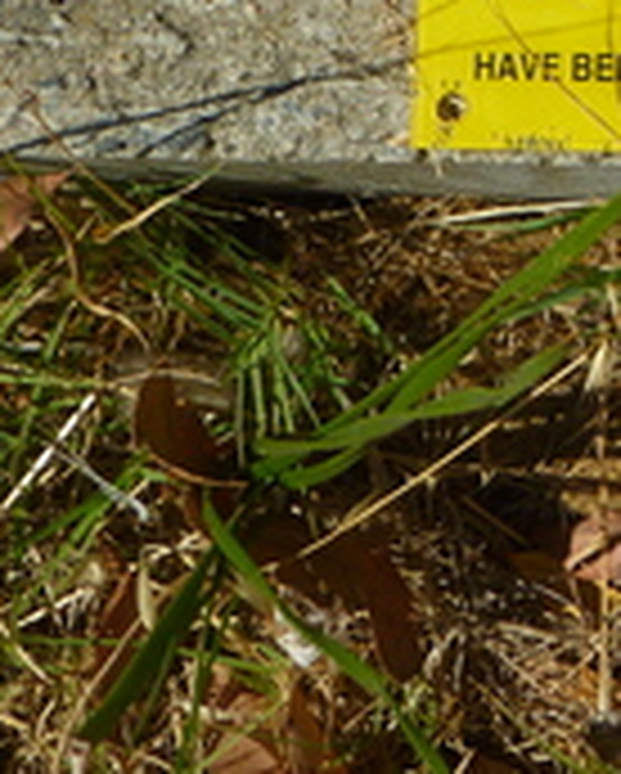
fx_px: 2546
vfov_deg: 16.7
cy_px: -92
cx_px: 796
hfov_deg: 13.4
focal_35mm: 111
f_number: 13
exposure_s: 1/160
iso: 80
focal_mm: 6.8
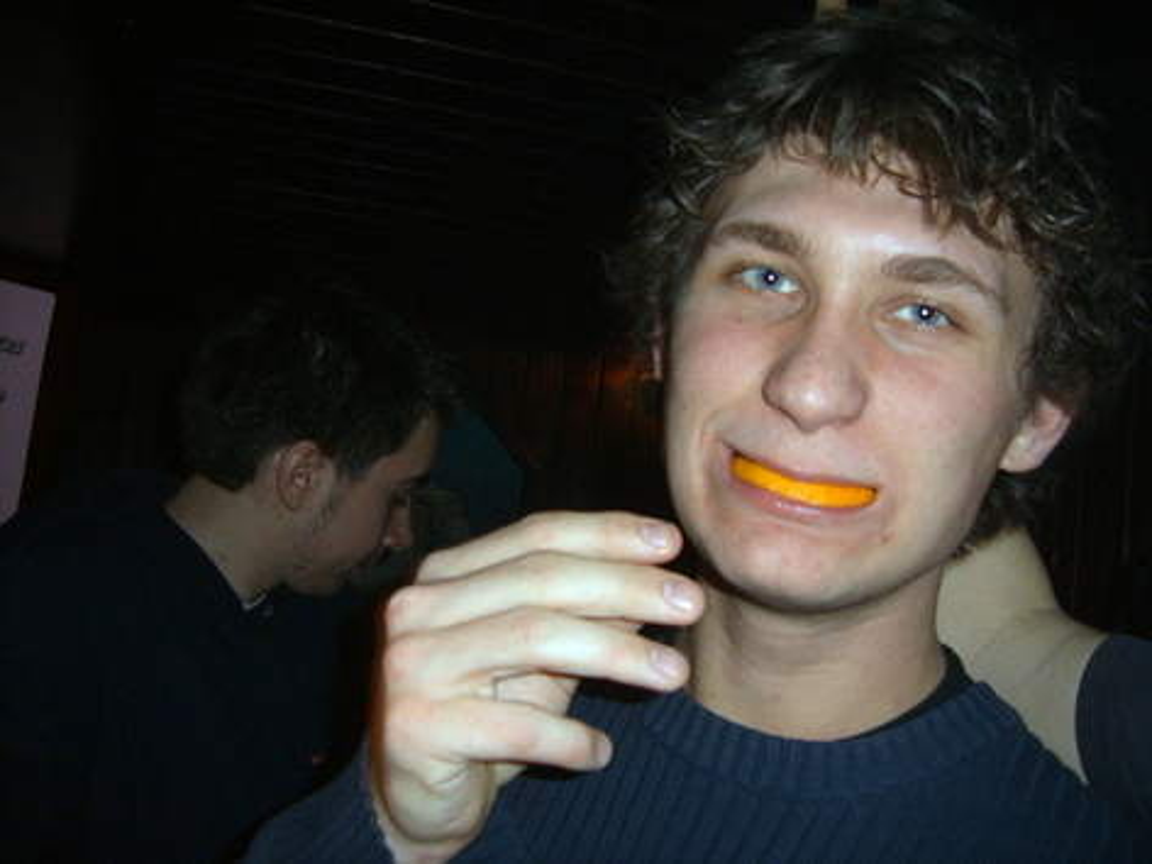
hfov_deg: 52.6
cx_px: 576
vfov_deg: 40.7
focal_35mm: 35
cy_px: 432
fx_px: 1165
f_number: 2.8
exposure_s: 1/30
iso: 100
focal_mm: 5.8
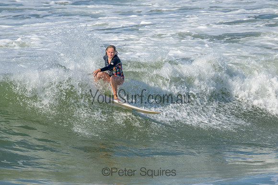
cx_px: 119
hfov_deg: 2.0
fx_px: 7960
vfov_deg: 1.3
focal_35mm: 1031
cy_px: 95
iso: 640
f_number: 11
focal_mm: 800
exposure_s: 1/2000
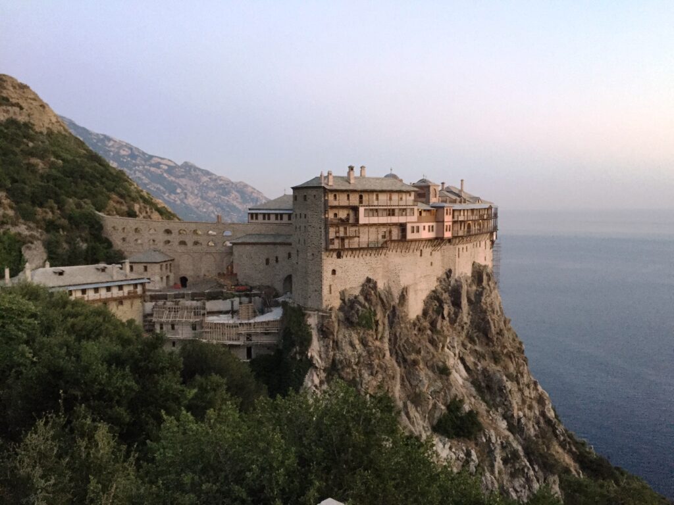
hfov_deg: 61.7
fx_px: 565
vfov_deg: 48.2
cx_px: 337
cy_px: 252
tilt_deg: -4.9
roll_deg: -0.4
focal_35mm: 29
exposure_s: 1/15
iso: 250
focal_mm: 4.15
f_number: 2.2
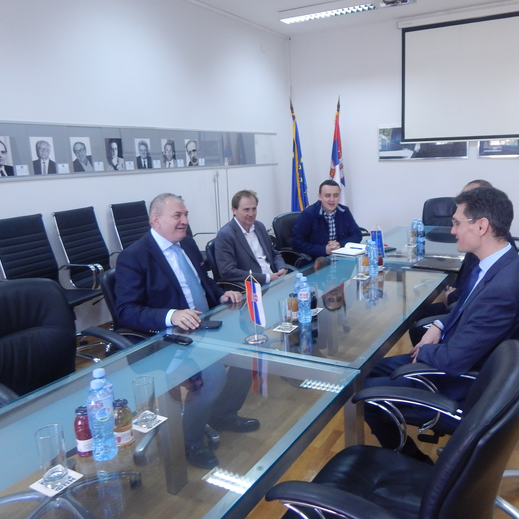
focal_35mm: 28
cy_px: 246
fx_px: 475
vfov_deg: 57.3
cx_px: 308
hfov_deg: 56.9
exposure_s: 1/30
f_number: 3
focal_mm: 4
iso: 320
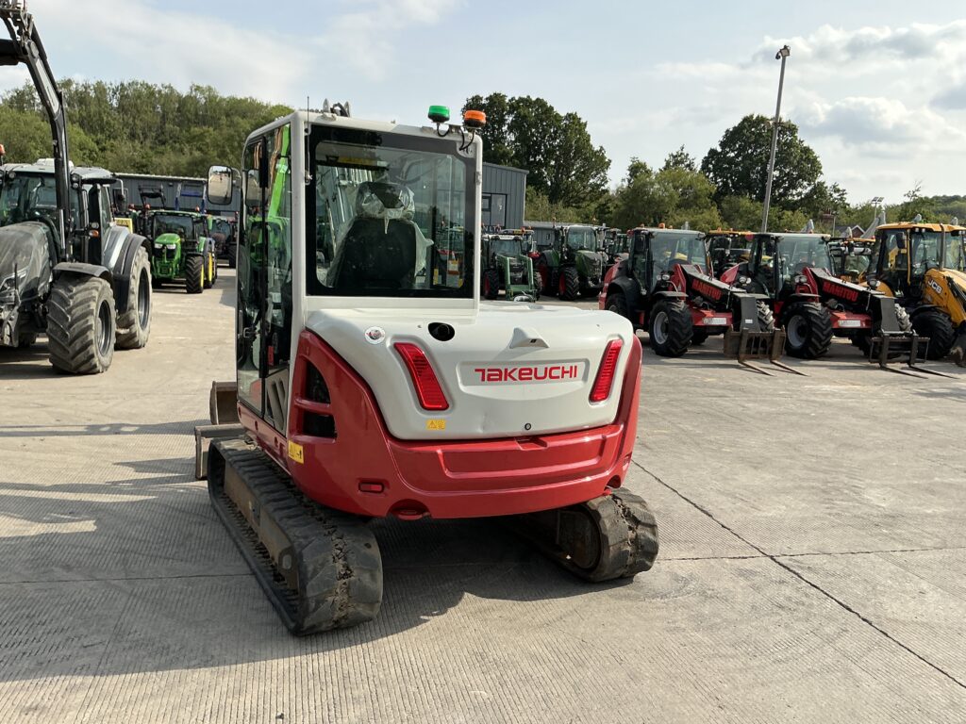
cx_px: 483
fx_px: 781
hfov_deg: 63.4
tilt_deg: -5.2
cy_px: 362
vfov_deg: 49.7
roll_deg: -3.9
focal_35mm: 28
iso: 25
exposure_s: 1/1490
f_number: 1.8
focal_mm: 3
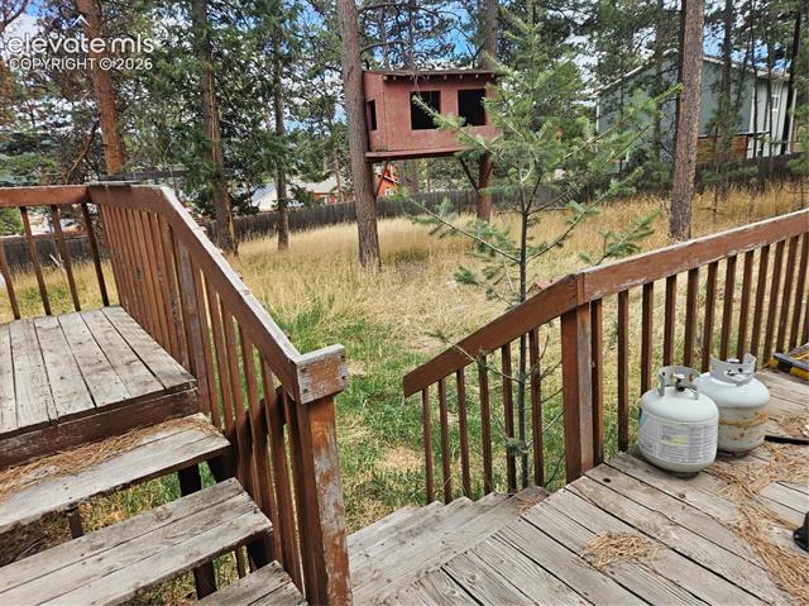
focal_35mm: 23
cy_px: 303
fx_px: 537
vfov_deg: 58.8
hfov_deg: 74.0
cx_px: 404
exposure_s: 1/282
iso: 25
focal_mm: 5.4
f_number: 1.8
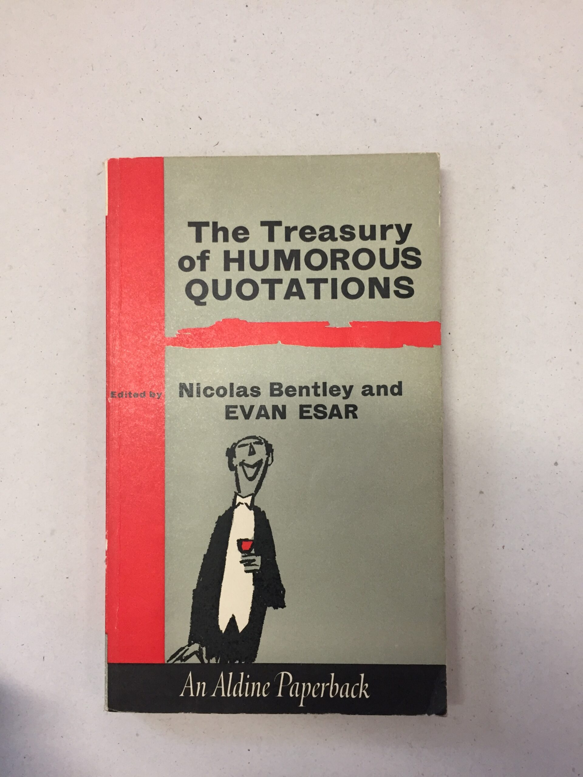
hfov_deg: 48.2
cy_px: 388
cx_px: 292
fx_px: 651
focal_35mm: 29
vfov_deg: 61.7
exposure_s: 1/33
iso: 125
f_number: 2.2
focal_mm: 4.15
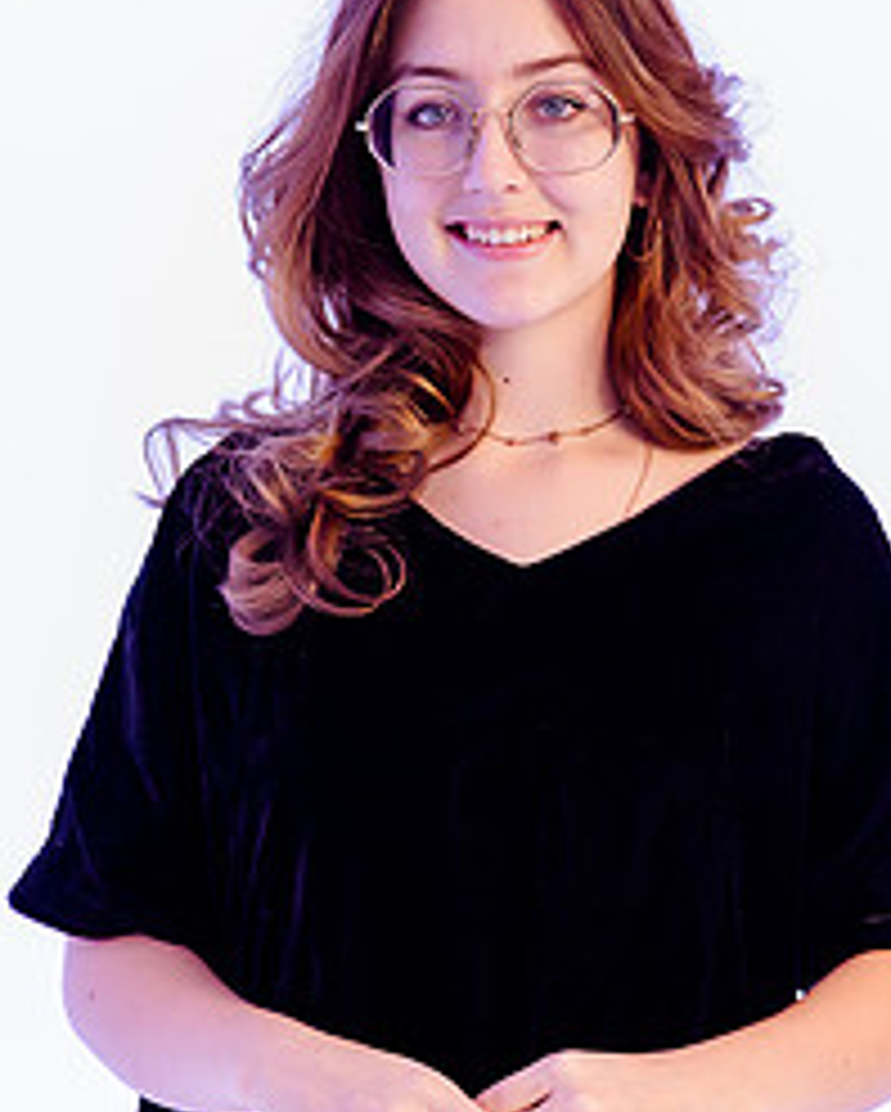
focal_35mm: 205
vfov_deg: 9.4
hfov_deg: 7.6
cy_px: 446
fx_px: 6749
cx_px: 484
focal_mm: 120
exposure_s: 1/400
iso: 3200
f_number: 4
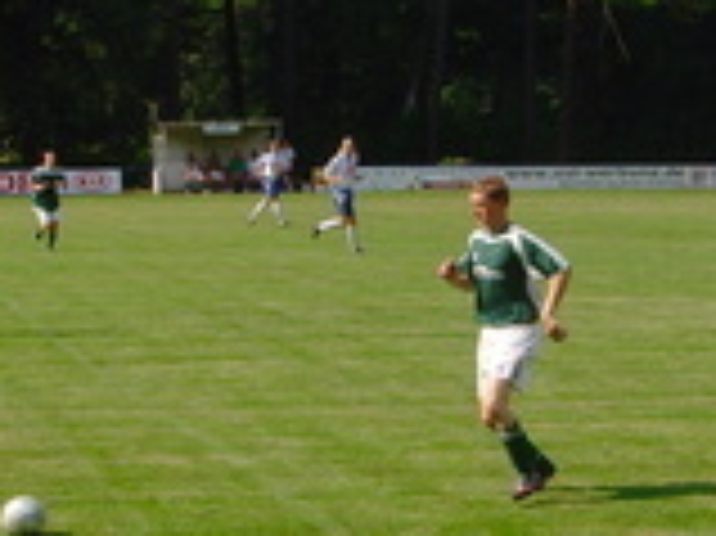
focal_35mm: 123
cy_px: 367
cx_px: 257
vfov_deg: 12.0
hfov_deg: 16.0
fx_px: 2542
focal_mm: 6.6
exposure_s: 1/250
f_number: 6.3
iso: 80
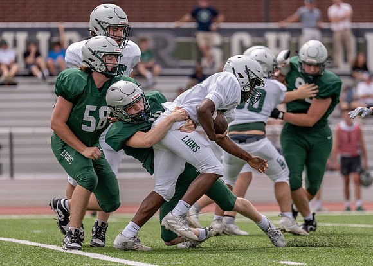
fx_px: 3174
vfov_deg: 4.8
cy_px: 146
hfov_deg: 6.7
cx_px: 222
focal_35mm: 300
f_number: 2.8
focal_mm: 200
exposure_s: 1/3200
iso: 250
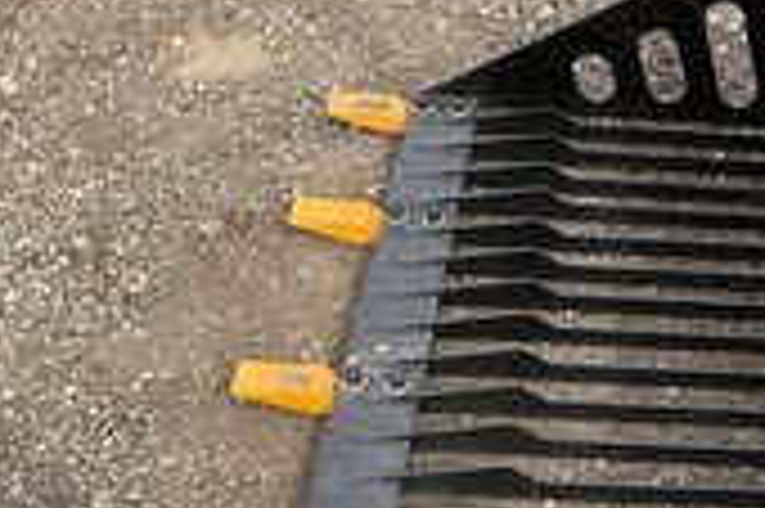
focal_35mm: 71
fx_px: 1507
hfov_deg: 26.9
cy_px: 360
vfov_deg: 19.1
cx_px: 765
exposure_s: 1/461
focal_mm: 3
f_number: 1.8
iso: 25
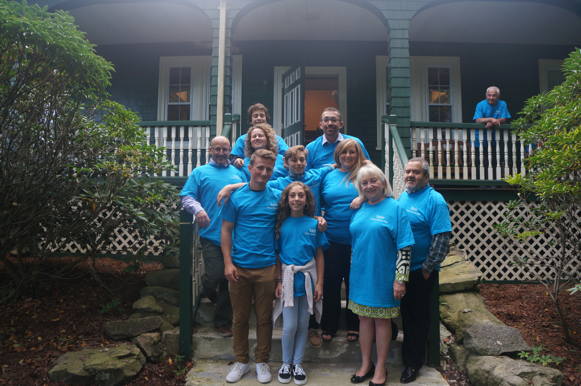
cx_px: 290
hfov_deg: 67.4
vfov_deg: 47.8
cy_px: 193
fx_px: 435
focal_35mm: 27
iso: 320
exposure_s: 1/60
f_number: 4
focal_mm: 18
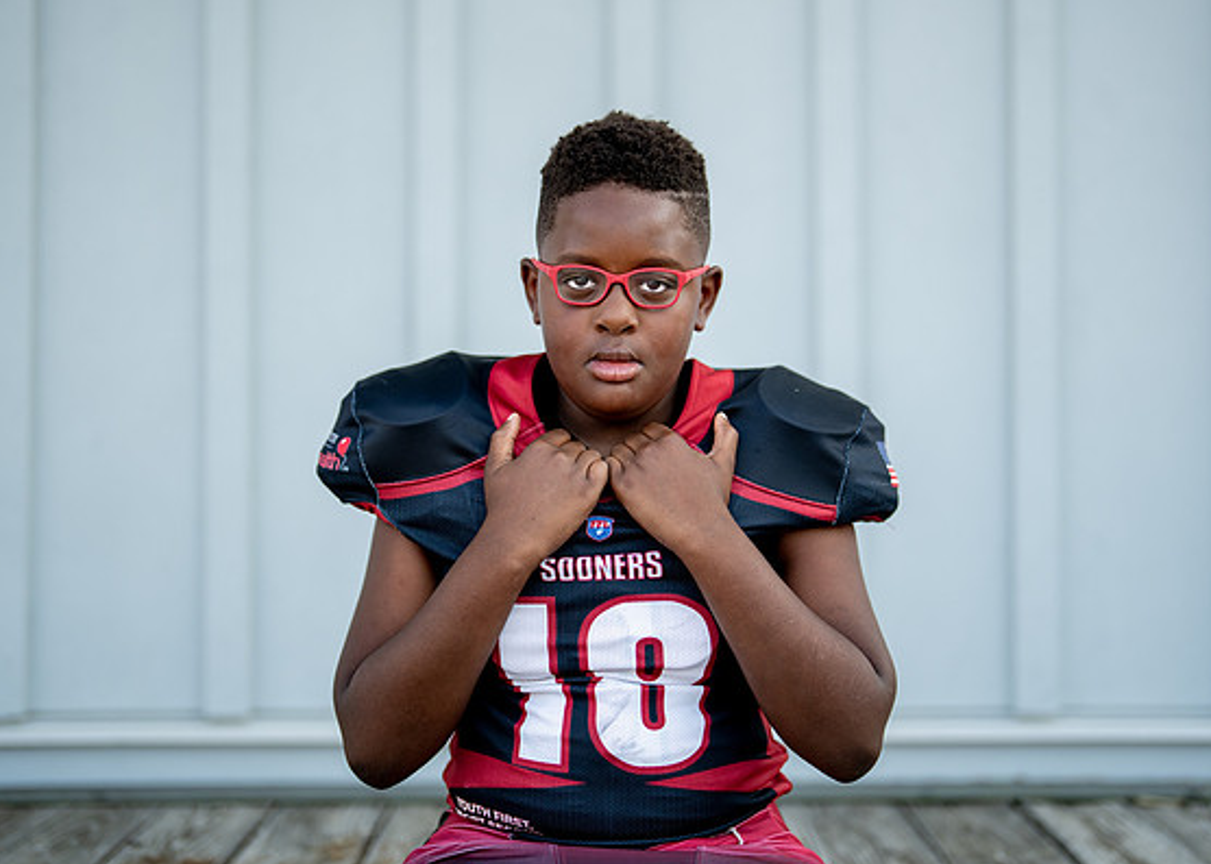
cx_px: 647
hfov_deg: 33.2
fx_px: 2029
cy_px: 400
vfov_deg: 24.1
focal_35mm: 59
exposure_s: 1/1600
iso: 160
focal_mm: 50
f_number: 1.2
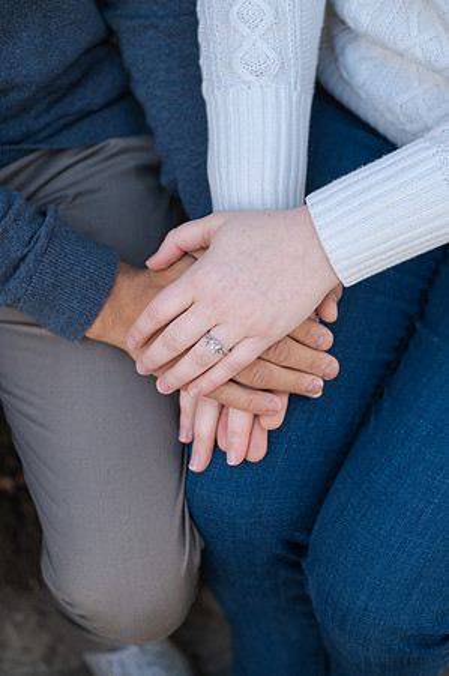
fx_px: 938
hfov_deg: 26.9
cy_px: 338
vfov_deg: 39.6
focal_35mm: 50
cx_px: 224
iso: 720
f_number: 3.5
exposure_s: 1/500
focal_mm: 50
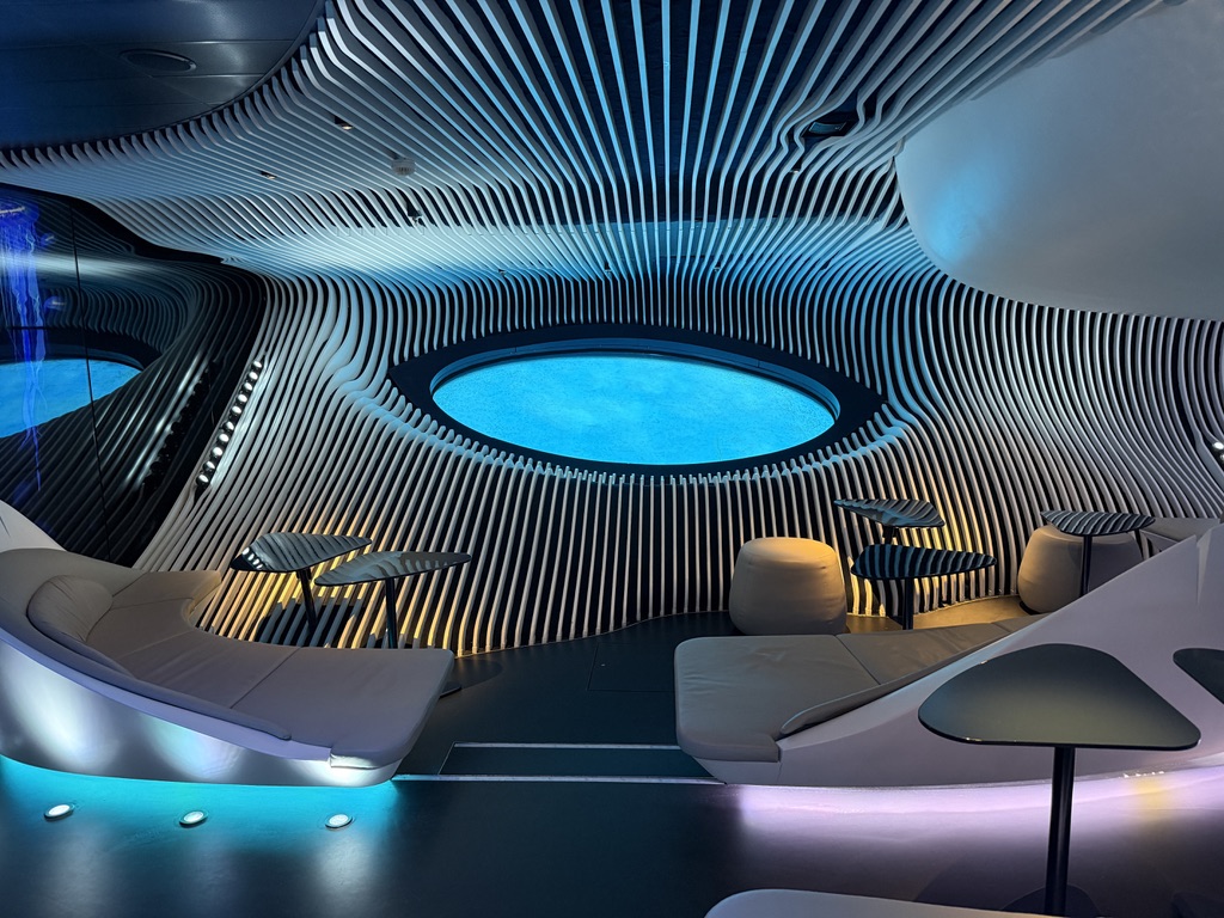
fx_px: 849
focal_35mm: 24
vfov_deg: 56.8
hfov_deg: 71.6
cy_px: 459
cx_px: 612
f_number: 1.78
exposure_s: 1/60
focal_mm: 6.76
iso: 400
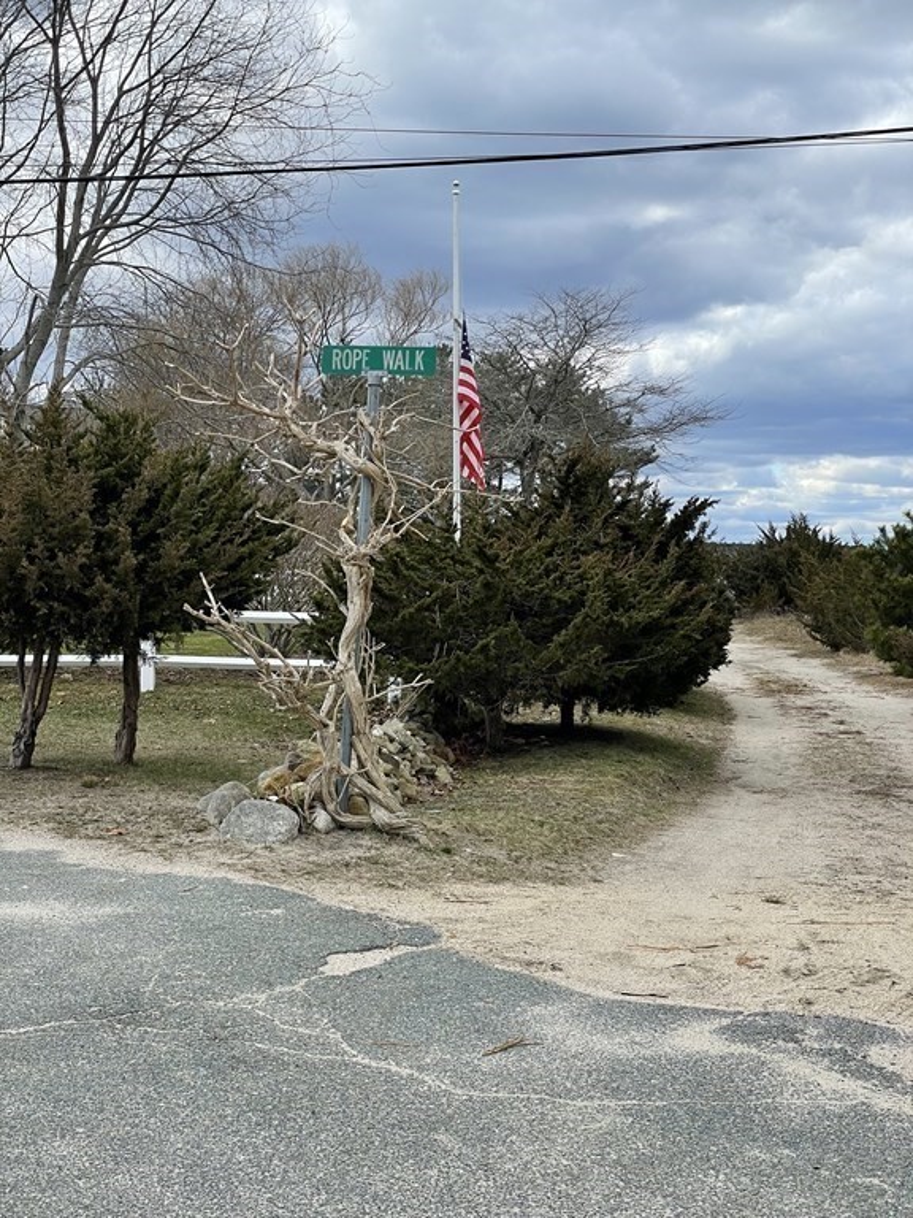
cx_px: 456
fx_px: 1829
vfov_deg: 36.8
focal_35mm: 52
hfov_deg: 28.0
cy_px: 609
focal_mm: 6
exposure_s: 1/1229
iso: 25
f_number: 2
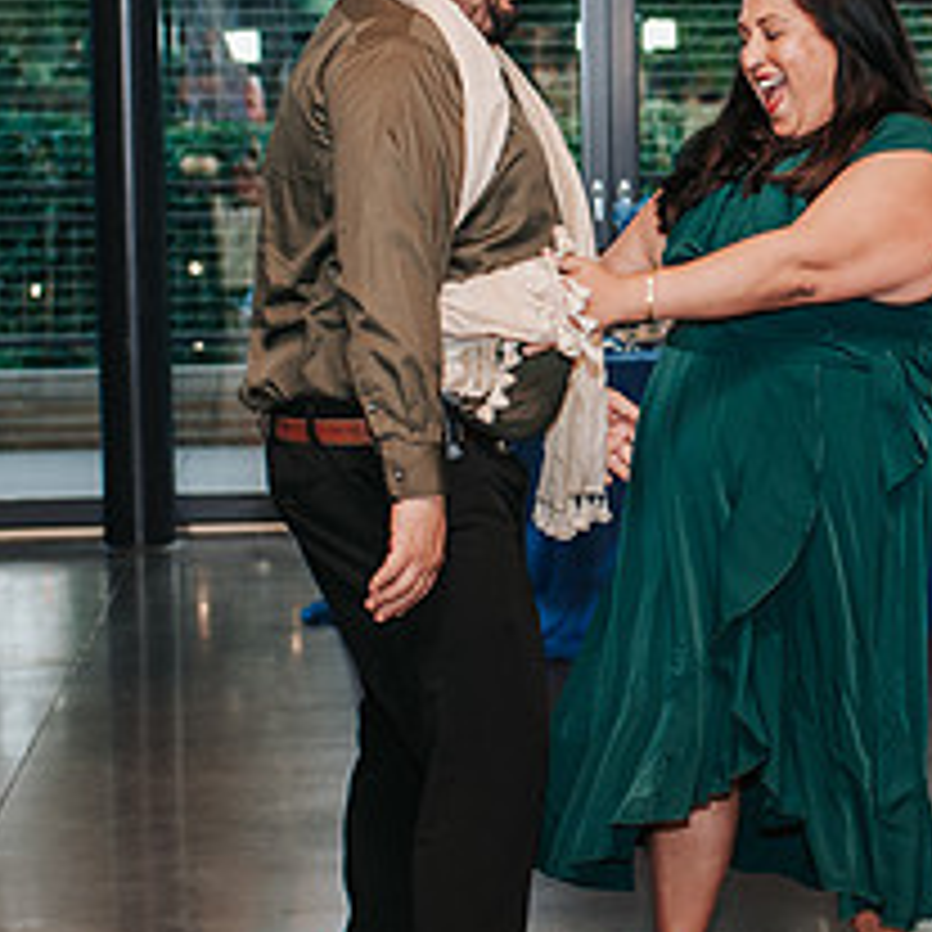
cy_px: 376
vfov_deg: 16.4
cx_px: 845
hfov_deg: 16.2
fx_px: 3229
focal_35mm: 106
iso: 450
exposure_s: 1/160
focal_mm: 35
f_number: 2.8
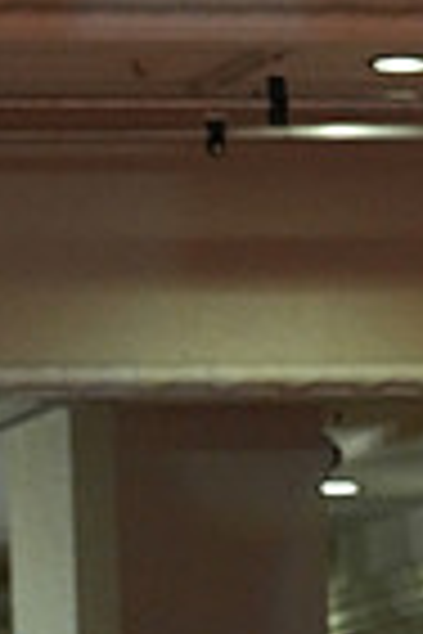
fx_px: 11121
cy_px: 962
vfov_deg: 3.3
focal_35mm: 631
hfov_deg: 2.2
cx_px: 758
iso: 6400
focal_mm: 153
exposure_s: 1/400
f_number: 5
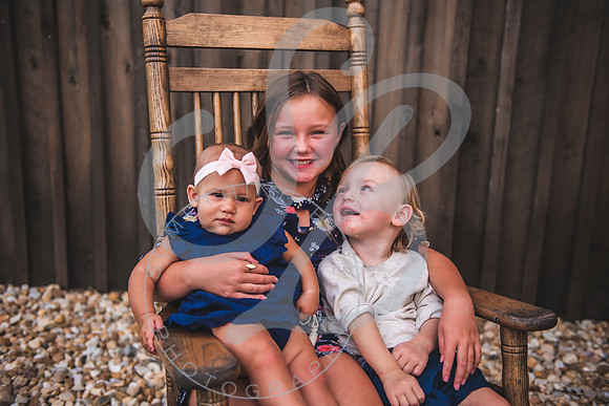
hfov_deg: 50.7
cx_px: 304
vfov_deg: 35.1
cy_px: 203
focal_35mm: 38
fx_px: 643
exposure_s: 1/320
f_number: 2.8
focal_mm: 38
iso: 100
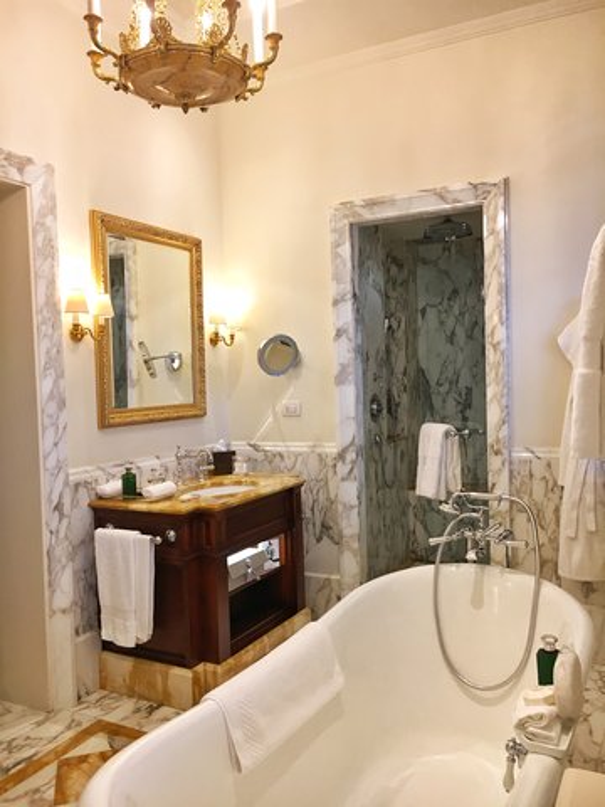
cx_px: 302
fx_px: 676
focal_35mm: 29
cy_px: 404
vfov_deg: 61.7
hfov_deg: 48.2
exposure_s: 1/33
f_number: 2.2
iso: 40
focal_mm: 4.15
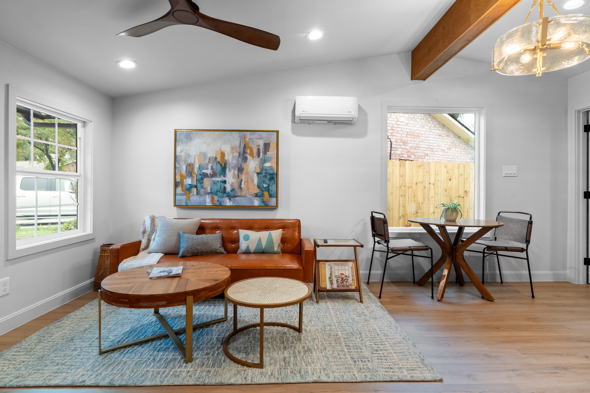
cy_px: 196
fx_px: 300
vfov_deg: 66.5
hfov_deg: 89.1
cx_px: 295
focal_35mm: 18
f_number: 8
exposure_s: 1.5
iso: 100
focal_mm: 12.2
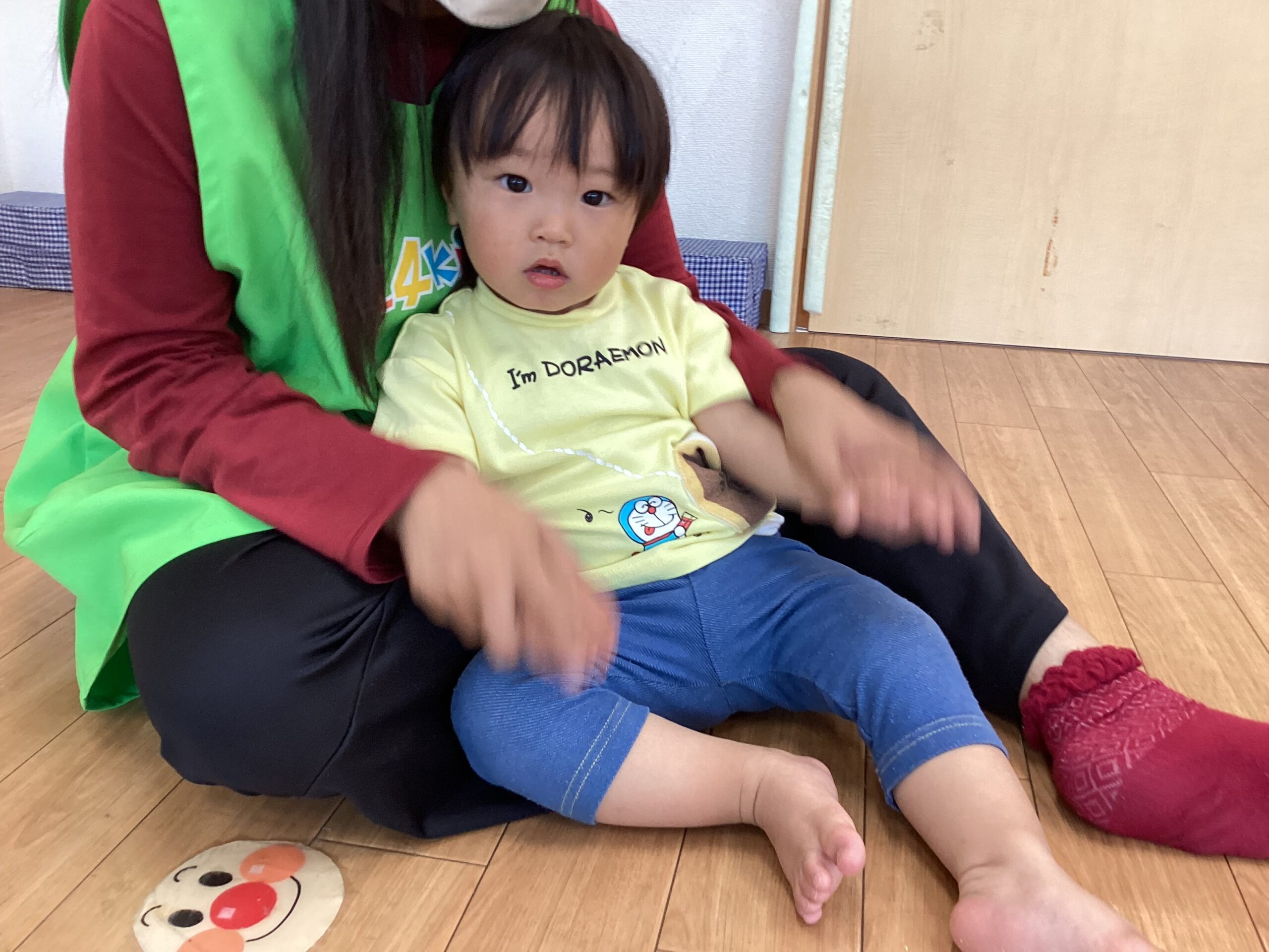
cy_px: 476
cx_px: 634
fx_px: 1136
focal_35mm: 31
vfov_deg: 45.4
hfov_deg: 58.4
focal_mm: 3.3
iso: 80
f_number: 2.4
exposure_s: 1/50
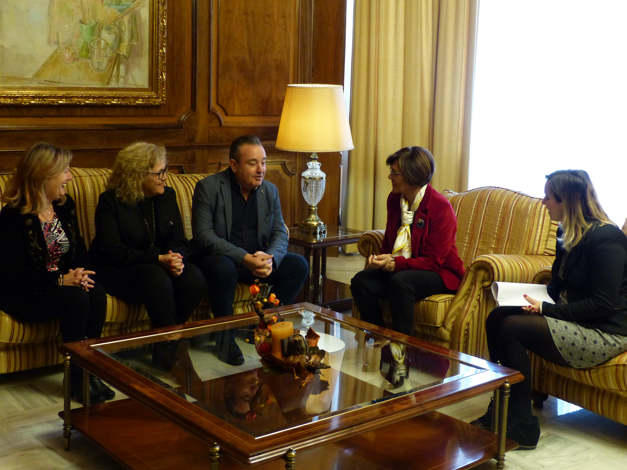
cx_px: 314
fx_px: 851
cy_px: 235
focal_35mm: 47
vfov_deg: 30.9
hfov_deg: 40.4
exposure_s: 1/25
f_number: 2.8
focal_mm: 8.4
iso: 400
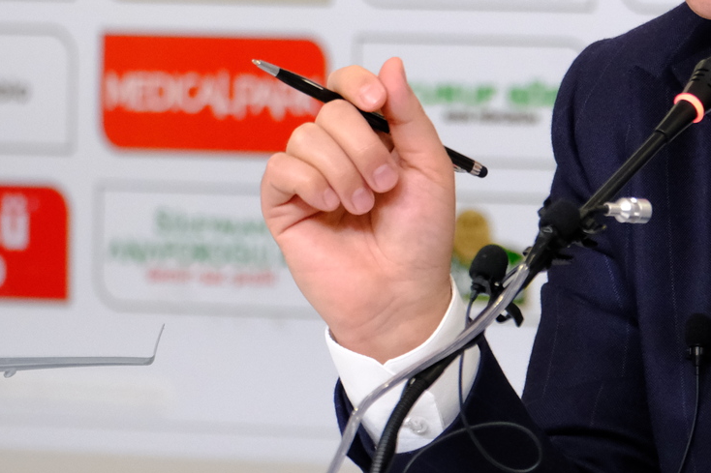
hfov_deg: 2.9
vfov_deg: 1.9
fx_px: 14255
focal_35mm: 722
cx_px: 796
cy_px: 62
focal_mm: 176.7
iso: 3200
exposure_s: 1/250
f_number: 4.8
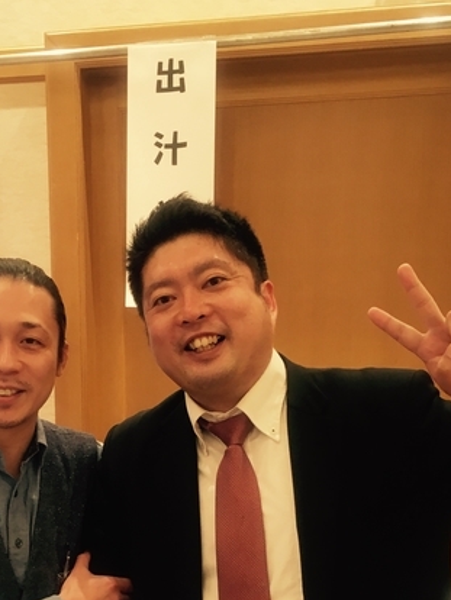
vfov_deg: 33.1
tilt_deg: -9.4
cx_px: 157
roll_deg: +0.5
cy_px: 501
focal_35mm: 56
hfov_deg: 26.0
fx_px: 972
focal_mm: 4.15
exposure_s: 1/30
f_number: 2.2
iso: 50
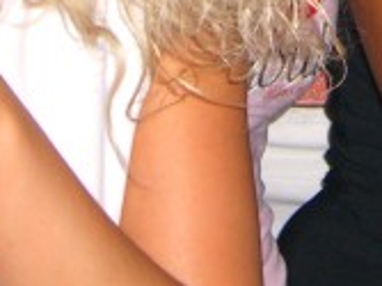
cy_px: -307
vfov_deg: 6.5
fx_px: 2426
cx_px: 348
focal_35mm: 220
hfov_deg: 9.0
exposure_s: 1/60
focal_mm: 9.5
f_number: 3.1
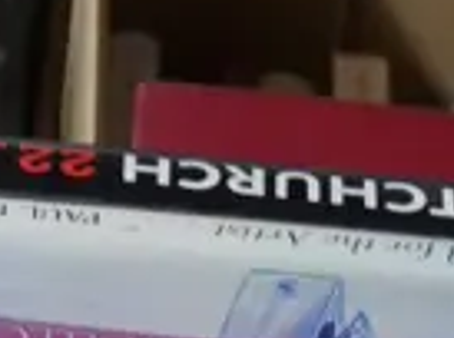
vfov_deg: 4.7
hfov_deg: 7.4
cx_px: 179
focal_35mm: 270
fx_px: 3532
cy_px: 1594
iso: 640
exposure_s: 1/60
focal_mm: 18
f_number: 4
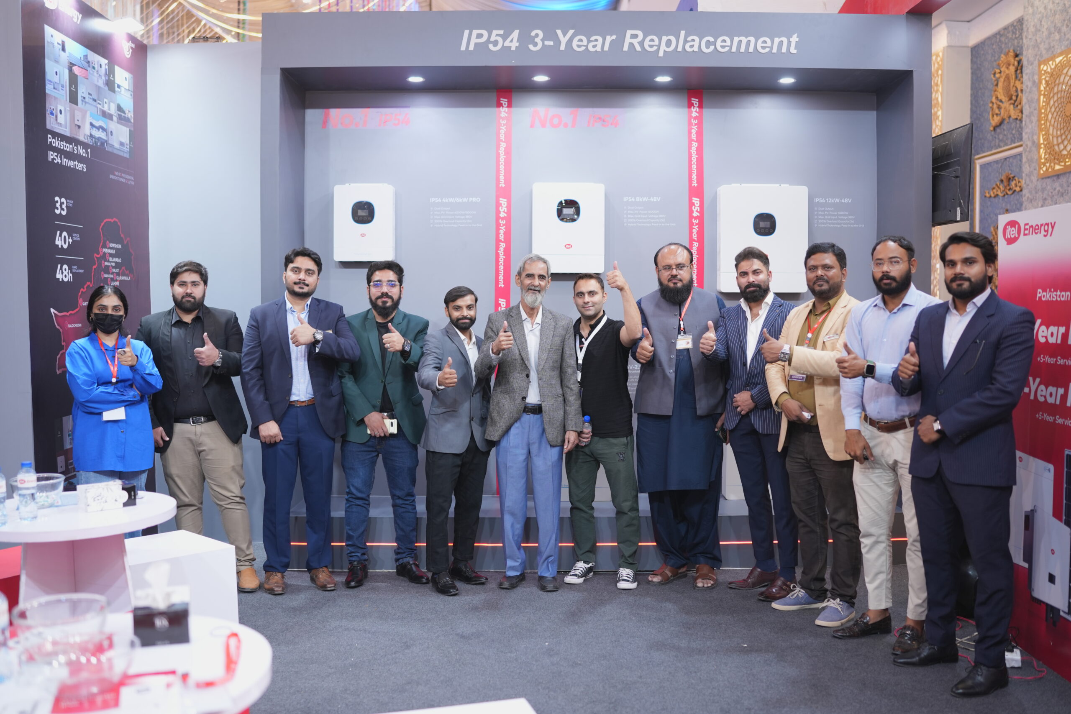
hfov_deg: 54.4
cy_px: 357
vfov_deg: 37.9
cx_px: 536
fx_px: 1041
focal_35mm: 35
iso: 500
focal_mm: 35
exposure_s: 1/125
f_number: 1.6
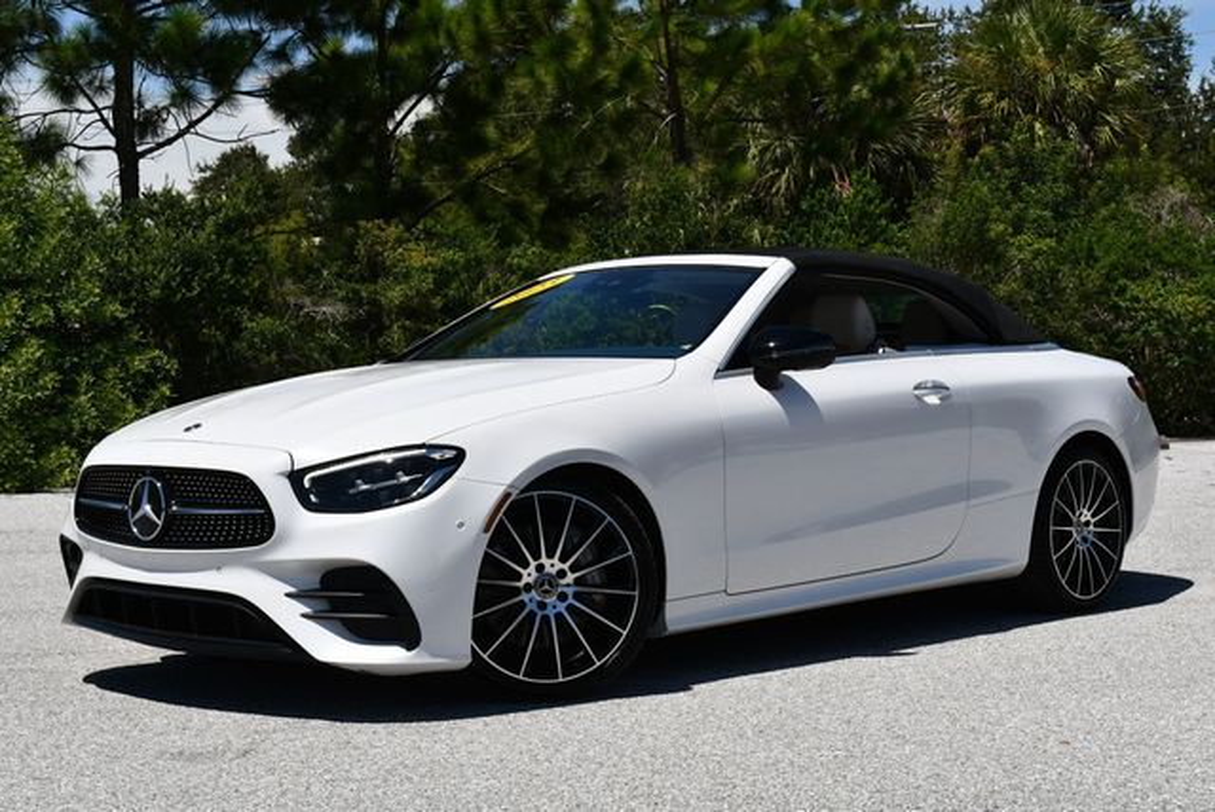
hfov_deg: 34.5
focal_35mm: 58
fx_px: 1959
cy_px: 406
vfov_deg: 23.4
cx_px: 608
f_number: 9
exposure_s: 1/320
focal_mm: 29
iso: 100
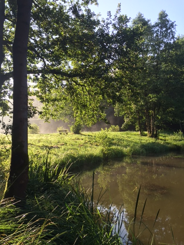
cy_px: 122
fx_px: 206
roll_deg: +2.0
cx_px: 92
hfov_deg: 48.2
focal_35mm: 29
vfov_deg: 61.7
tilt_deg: +3.9
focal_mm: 4.15
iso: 32
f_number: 2.2
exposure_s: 1/311
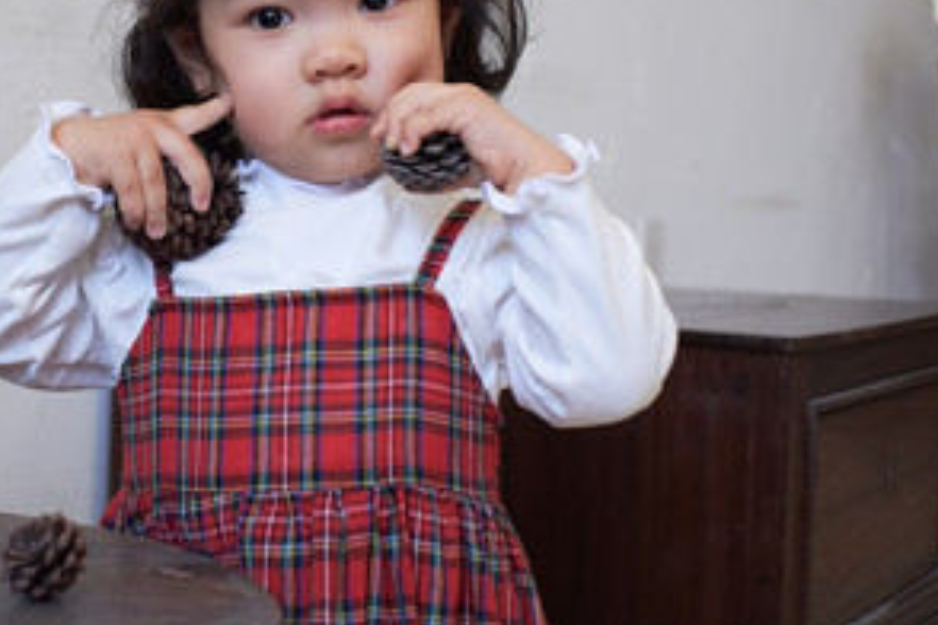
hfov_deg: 22.4
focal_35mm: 90
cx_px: 220
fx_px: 2345
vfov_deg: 15.1
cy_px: 155
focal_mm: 35
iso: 500
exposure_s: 1/180
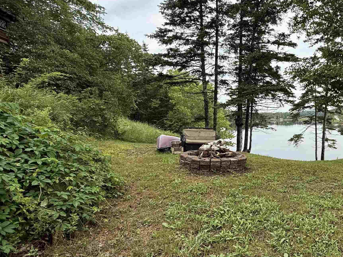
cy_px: 135
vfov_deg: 54.9
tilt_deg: -4.0
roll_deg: +0.4
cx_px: 280
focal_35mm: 25
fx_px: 248
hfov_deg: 62.7
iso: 64
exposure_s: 1/770
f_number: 2.2
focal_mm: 2.22
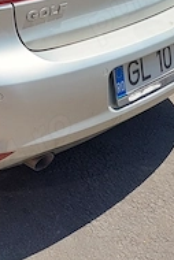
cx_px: -114
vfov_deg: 23.4
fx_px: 593
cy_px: -15
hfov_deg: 15.0
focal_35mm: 82
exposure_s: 1/838
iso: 40
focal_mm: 5.23
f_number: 1.8
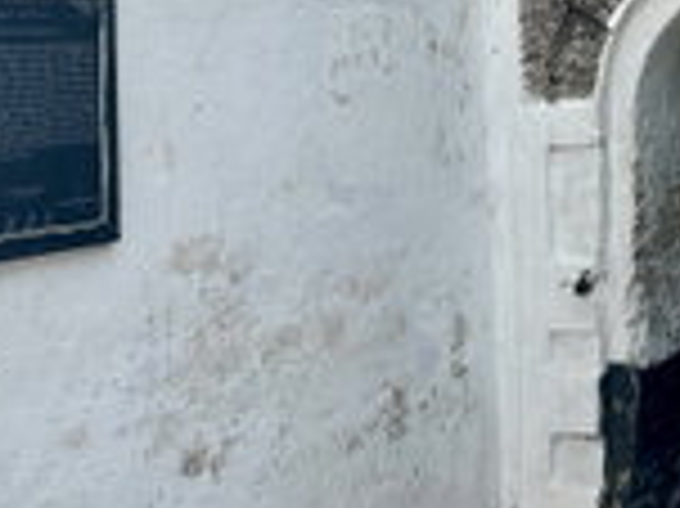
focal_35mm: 69
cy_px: 9
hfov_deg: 26.8
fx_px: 1354
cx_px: 657
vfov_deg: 20.6
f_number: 1.5
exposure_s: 1/3077
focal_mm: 5.7
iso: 50
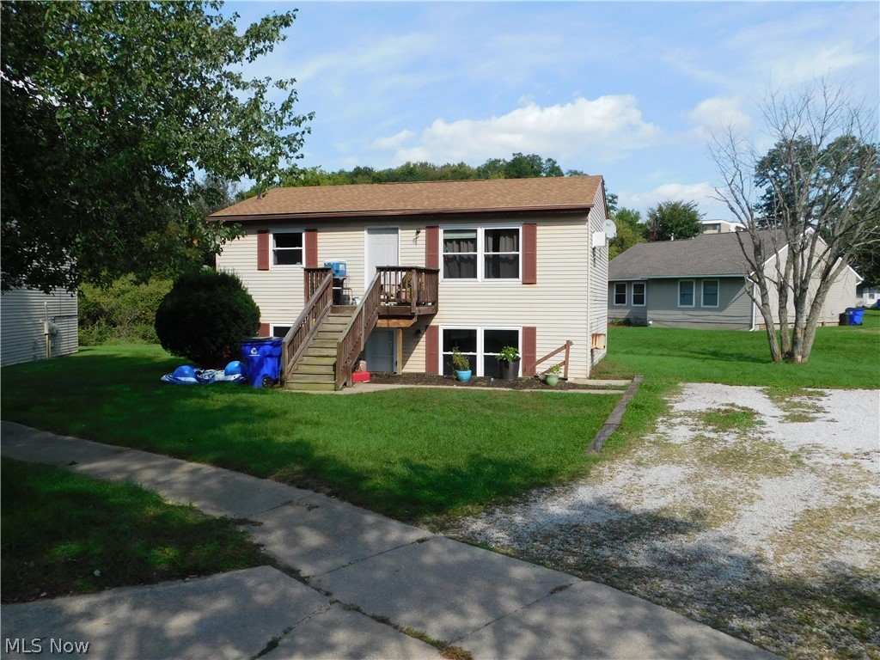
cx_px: 440
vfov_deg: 46.8
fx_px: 763
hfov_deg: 60.0
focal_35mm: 30
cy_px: 330
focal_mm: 5.3
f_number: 3.2
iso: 125
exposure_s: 1/1250
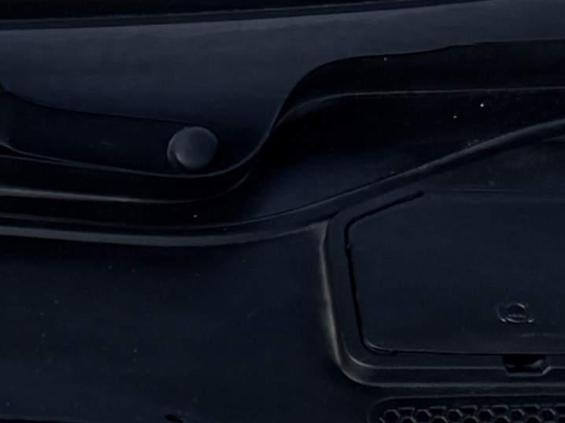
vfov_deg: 6.9
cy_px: 1311
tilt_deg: -52.8
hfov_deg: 10.2
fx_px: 3116
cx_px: -145
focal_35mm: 191
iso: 80
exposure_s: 1/992
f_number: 1.78
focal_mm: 6.76
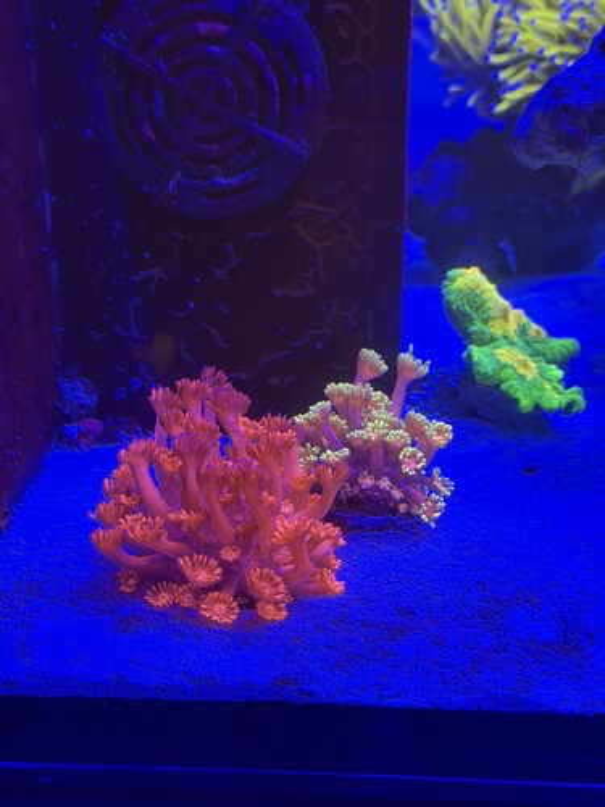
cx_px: 302
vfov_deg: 39.7
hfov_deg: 30.3
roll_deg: +0.4
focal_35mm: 48
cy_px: 404
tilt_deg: -23.9
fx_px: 1119
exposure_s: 1/40
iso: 400
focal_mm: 6.76
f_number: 1.78
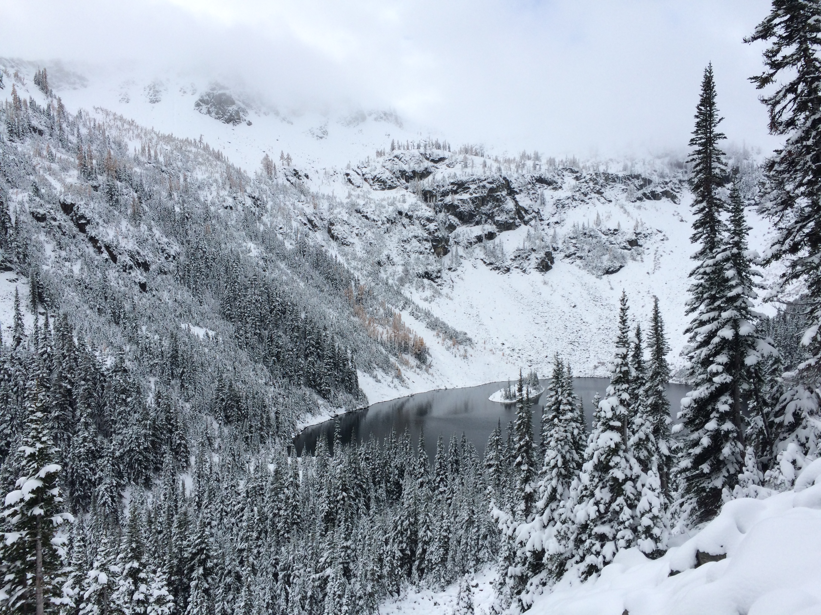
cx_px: 410
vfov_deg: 48.2
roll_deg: +1.9
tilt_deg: -1.2
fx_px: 688
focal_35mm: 29
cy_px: 308
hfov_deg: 61.7
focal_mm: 4.15
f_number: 2.2
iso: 32
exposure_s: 1/2564
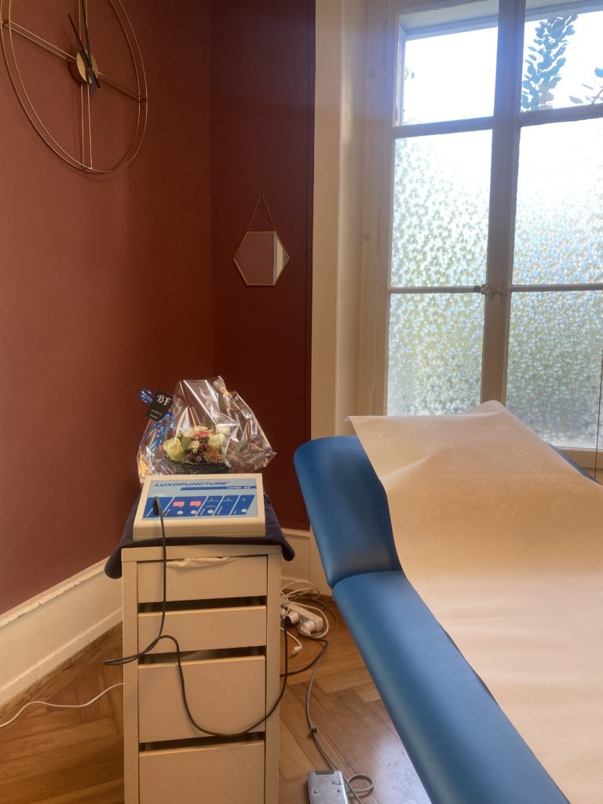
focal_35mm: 26
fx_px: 604
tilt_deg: -5.6
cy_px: 402
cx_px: 302
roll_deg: -0.5
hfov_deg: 53.1
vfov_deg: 67.3
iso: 80
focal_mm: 4.25
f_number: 1.8
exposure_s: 1/120
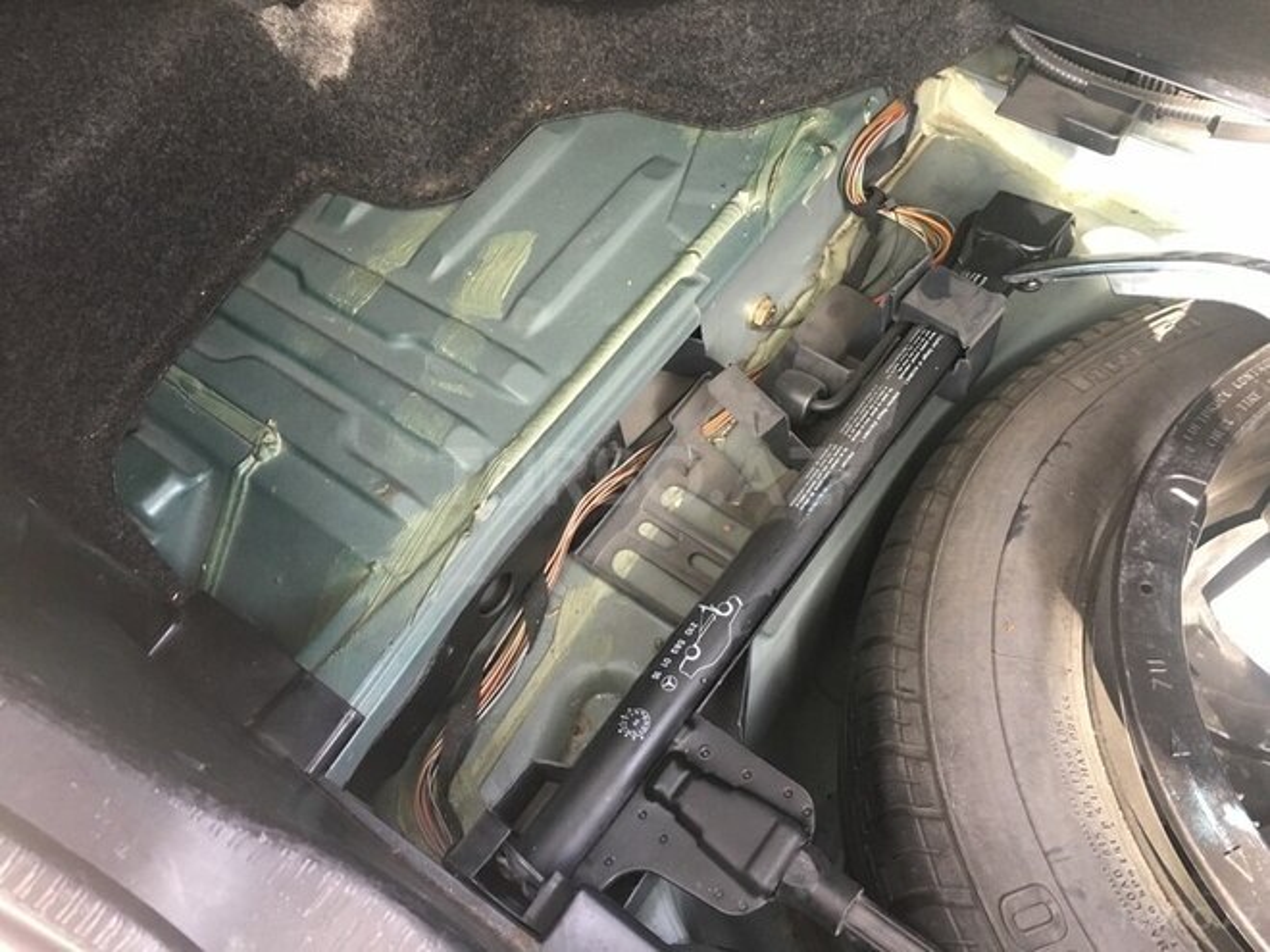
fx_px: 1064
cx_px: 635
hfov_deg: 61.7
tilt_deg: -59.9
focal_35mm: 29
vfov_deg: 48.2
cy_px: 476
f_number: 2.2
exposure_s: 1/33
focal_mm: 4.15
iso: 160
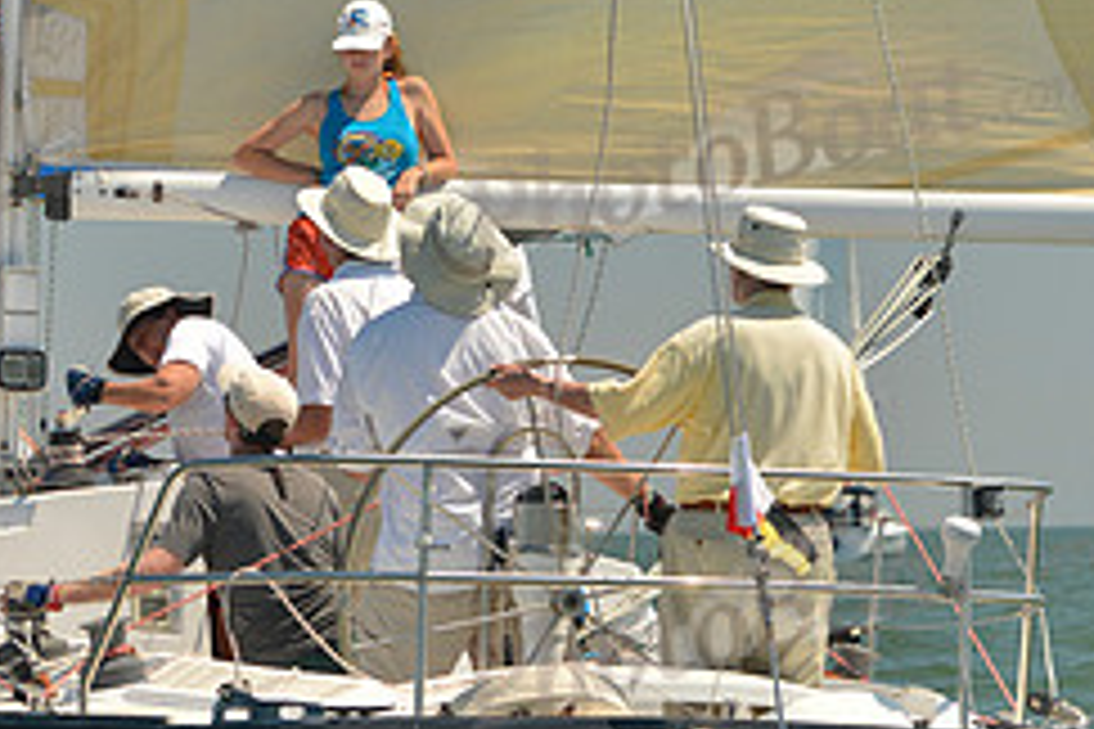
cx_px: 234
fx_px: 6898
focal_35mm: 227
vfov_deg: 6.1
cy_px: 443
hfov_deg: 9.0
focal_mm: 95
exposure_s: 1/640
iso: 200
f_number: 5
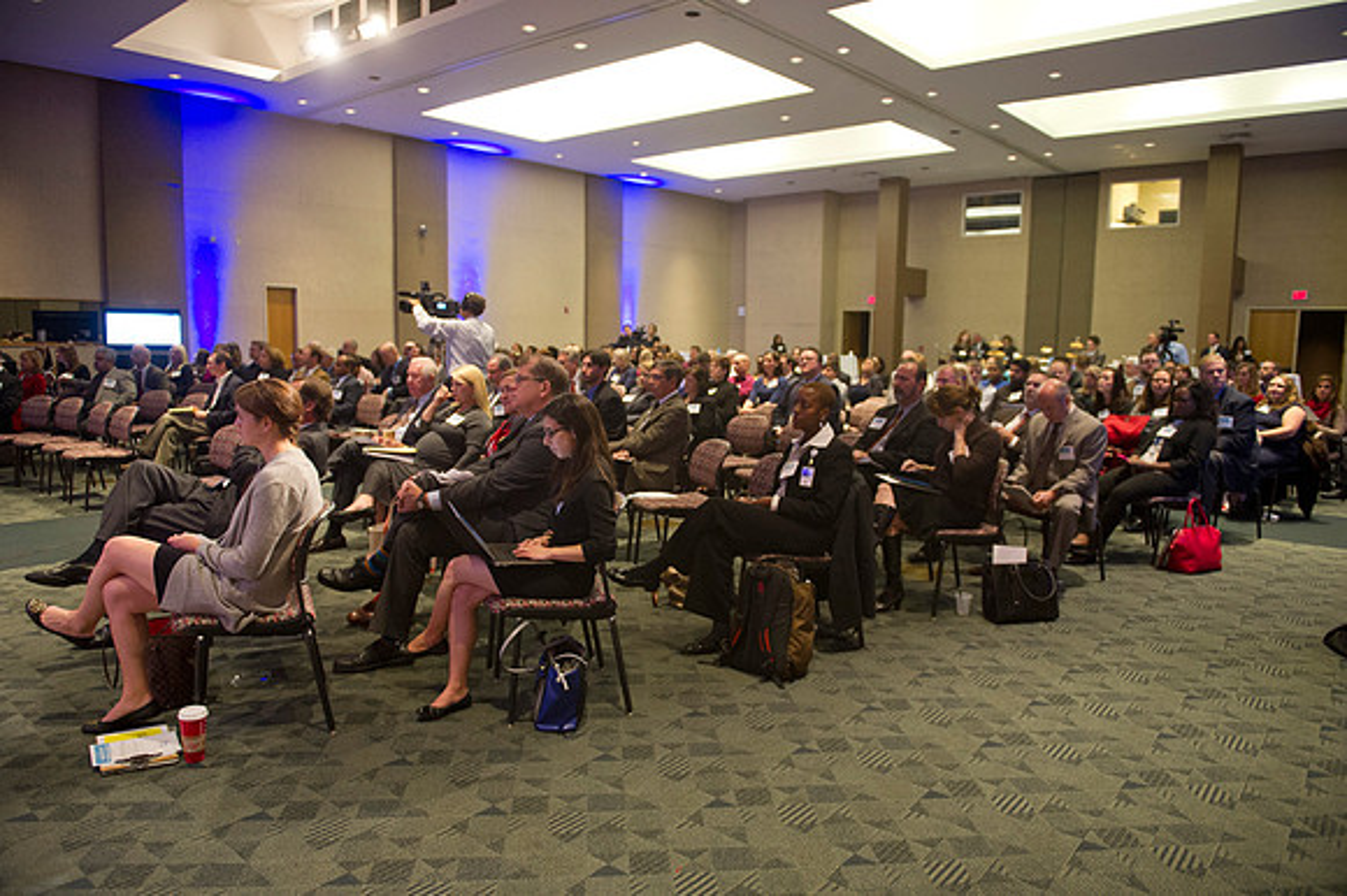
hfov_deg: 73.8
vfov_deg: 53.1
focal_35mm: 24
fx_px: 897
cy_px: 448
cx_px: 674
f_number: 2.8
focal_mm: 24
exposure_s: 1/100
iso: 2500
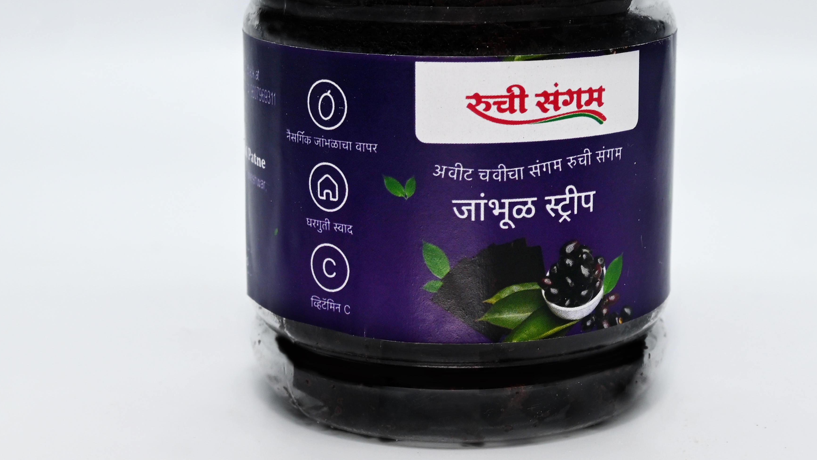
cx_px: 437
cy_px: 71
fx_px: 1253
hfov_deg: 36.1
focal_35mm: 58
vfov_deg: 20.5
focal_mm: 23
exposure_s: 1/320
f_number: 6.3
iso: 100
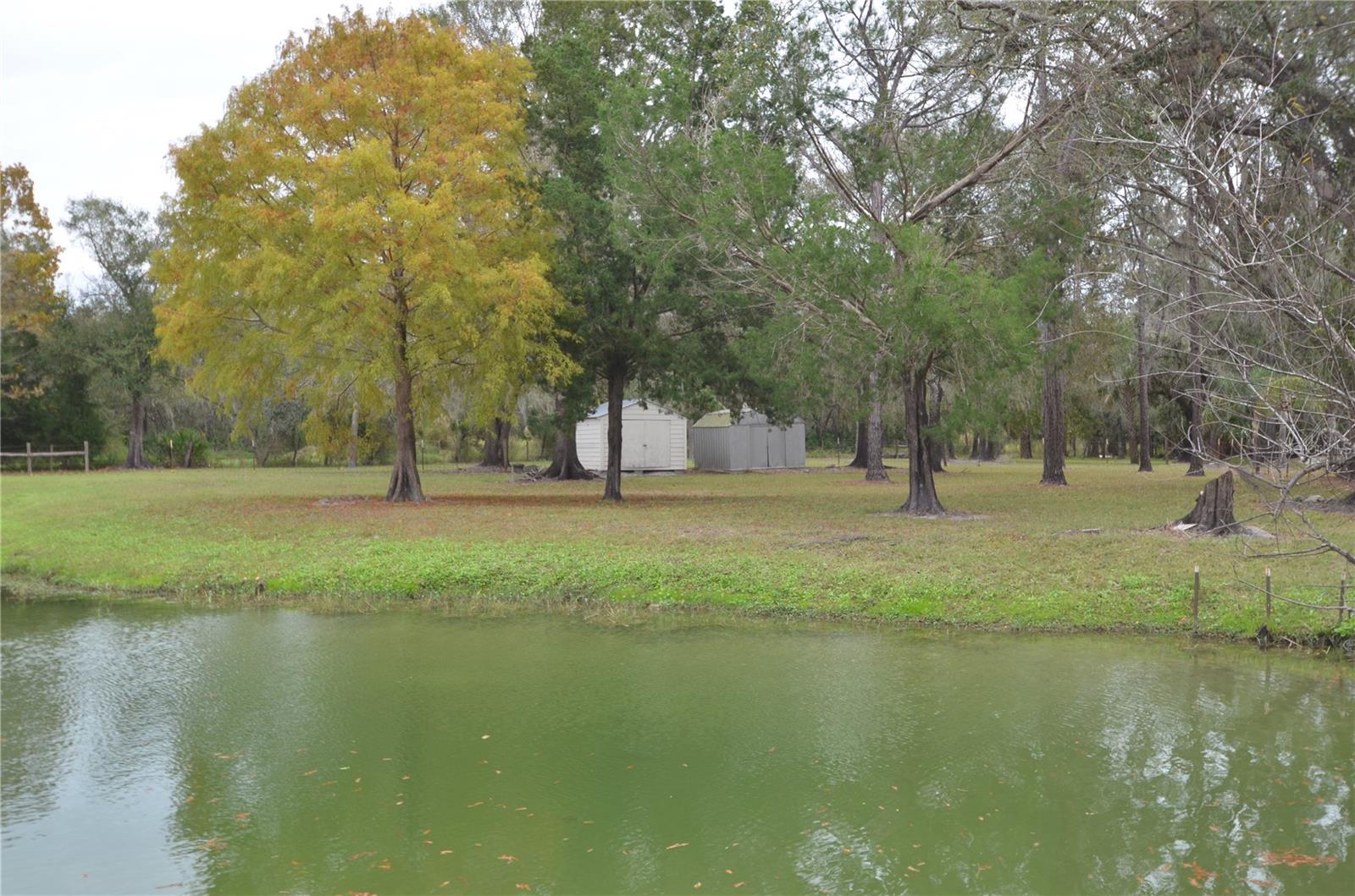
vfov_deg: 36.7
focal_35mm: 36
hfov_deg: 53.2
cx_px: 678
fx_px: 1352
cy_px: 448
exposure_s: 1/160
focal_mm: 24
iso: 200
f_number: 6.3
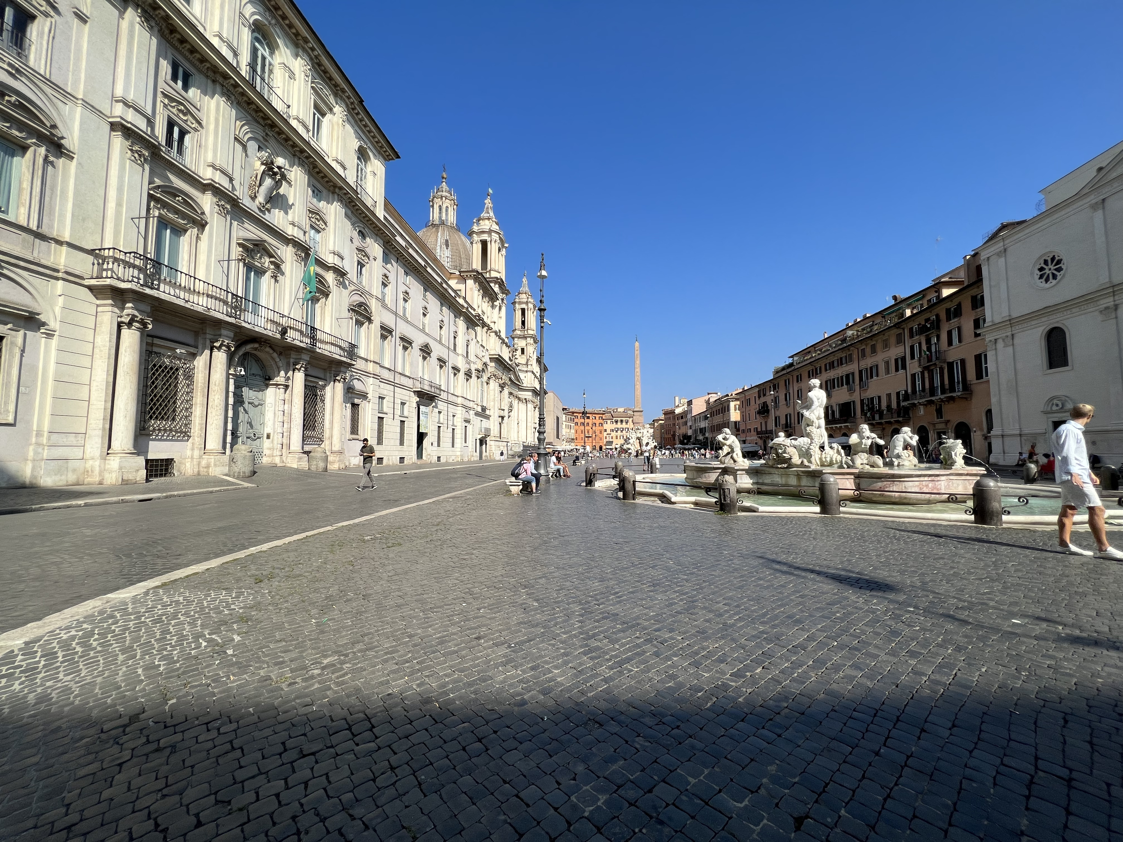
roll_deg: +0.3
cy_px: 421
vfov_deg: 89.9
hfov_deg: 106.2
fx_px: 422
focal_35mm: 13
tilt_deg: +4.2
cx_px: 562
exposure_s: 1/2660
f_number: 1.8
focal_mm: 1.57
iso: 32
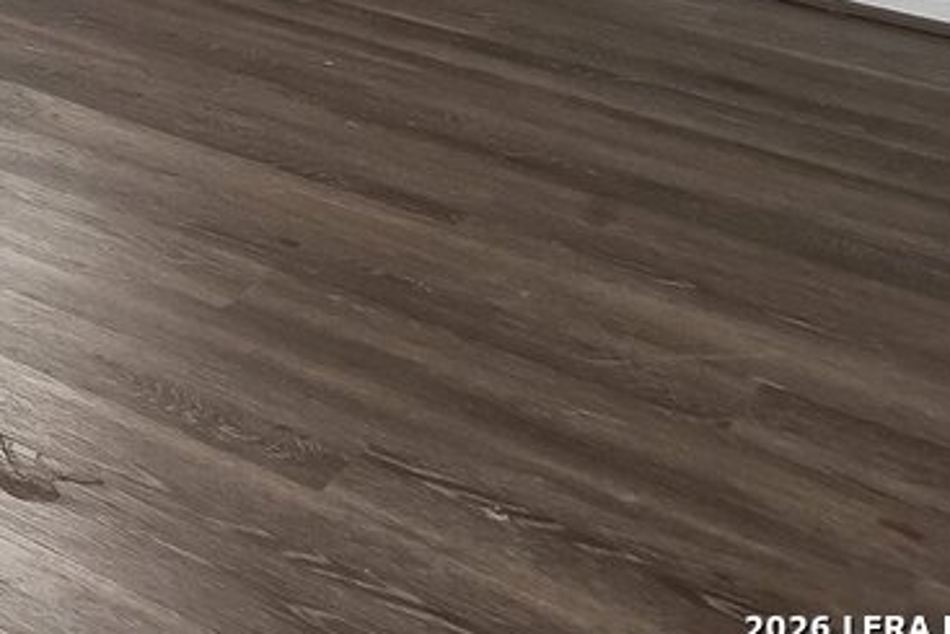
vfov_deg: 14.2
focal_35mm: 75
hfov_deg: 17.1
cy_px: -748
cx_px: -1079
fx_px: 1980
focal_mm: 17
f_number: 8
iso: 1000
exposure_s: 1/15
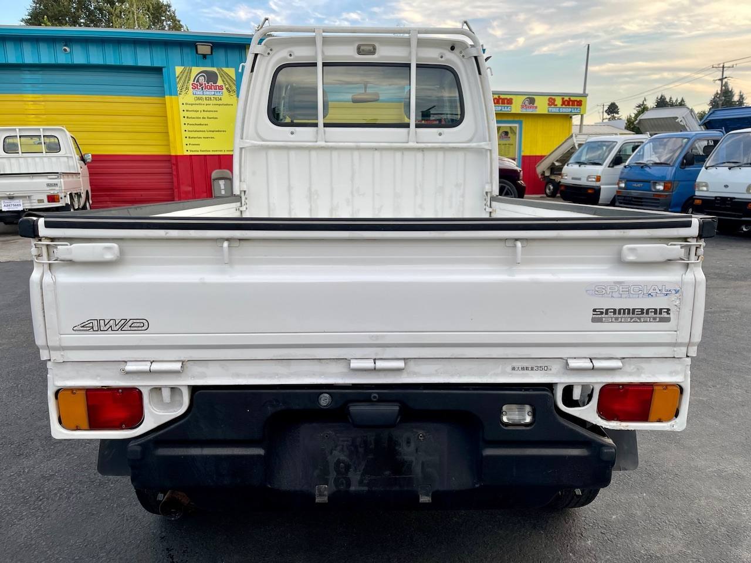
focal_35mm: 25
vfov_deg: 54.9
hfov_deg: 69.4
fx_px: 542
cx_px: 376
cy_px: 282
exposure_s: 1/311
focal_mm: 5.1
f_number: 1.6
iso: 32
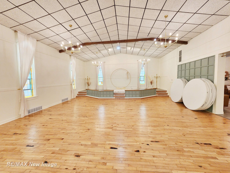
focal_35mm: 13
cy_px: 86
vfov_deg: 89.9
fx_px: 86
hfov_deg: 106.2
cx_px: 115
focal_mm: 2.2
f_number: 2.2
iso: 160
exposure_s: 1/60
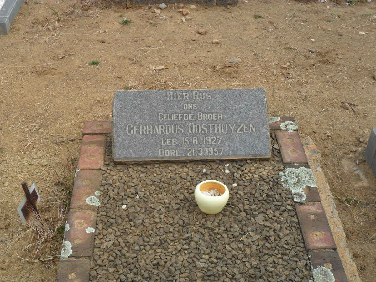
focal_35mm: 52
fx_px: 565
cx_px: 188
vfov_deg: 28.0
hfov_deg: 36.8
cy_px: 141
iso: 100
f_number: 5
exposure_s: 1/250
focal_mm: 9.3
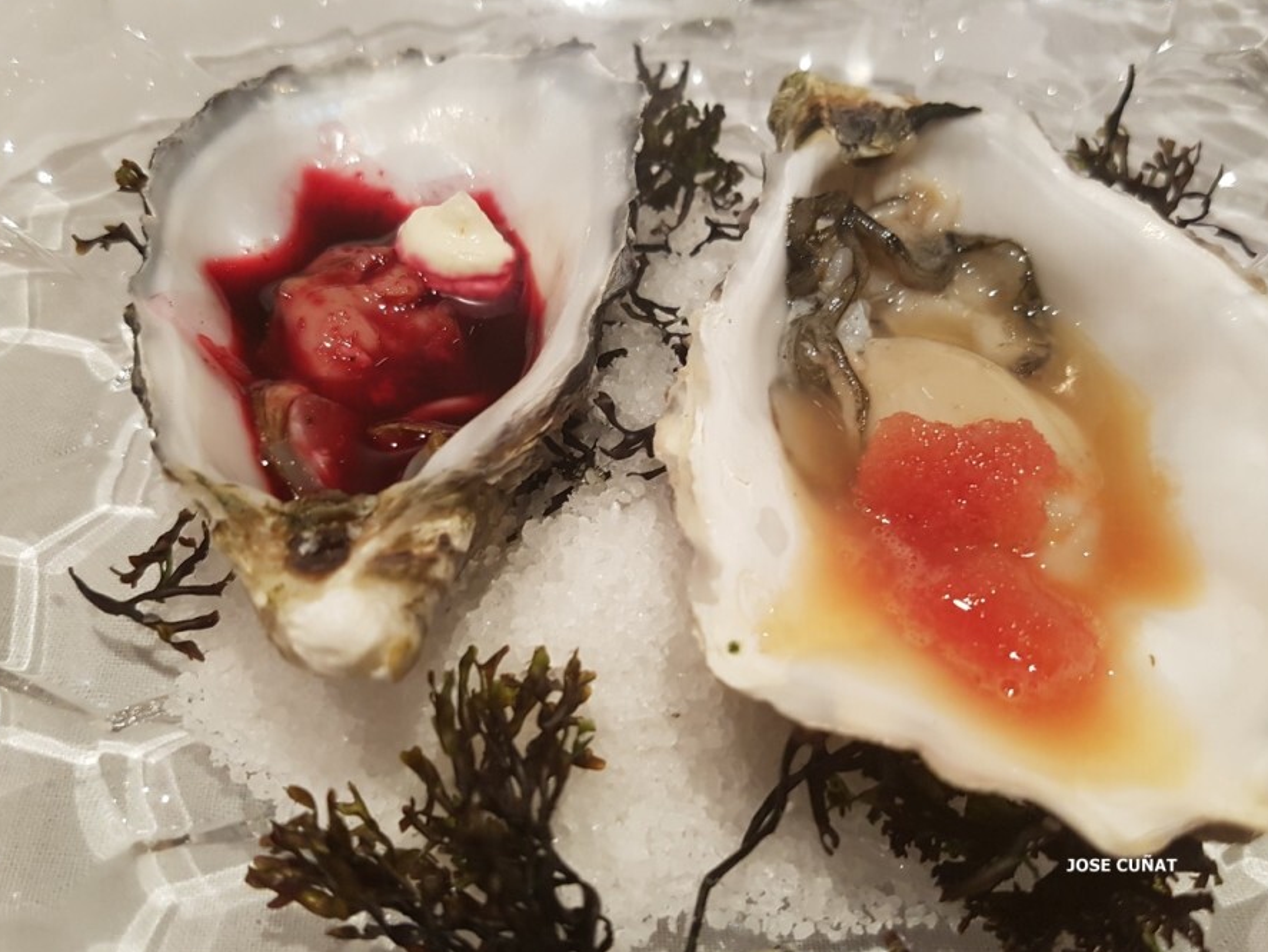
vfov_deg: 46.8
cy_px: 466
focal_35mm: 30
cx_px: 670
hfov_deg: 59.9
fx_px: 1099
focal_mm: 4.2
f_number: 1.7
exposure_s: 1/50
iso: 125
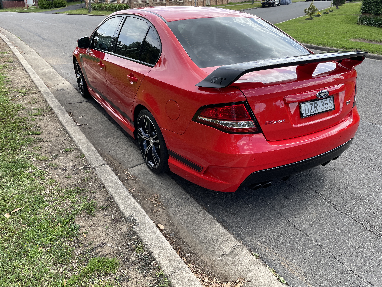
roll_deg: -2.1
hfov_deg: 67.3
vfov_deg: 53.1
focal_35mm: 26
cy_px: 144
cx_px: 191
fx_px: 287
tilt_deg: -24.5
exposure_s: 1/670
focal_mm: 4.2
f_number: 1.6
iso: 32
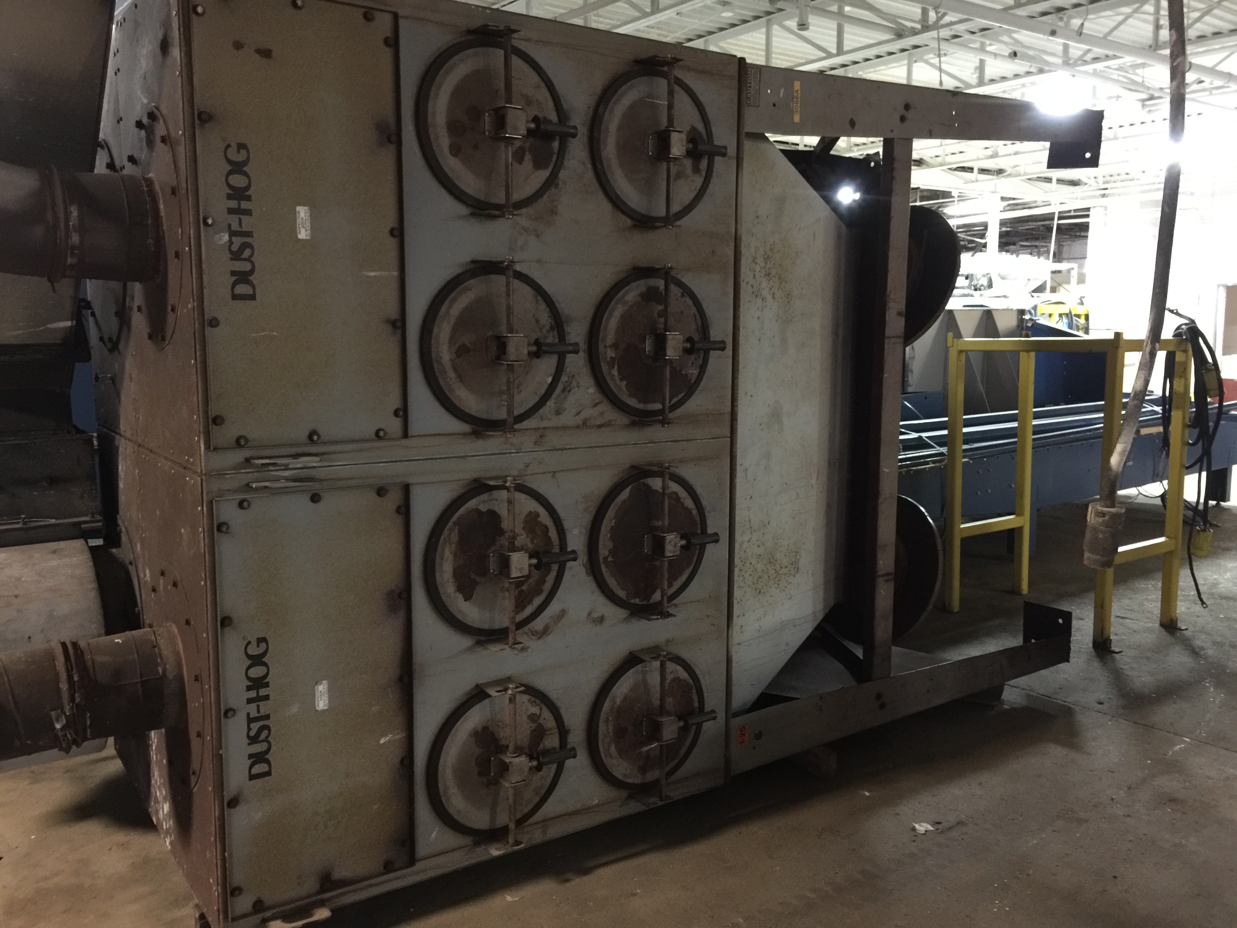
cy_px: 464
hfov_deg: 61.7
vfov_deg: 48.2
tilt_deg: -7.6
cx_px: 618
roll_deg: +0.5
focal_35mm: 29
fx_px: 1036
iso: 125
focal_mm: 4.15
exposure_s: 1/4
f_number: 2.2
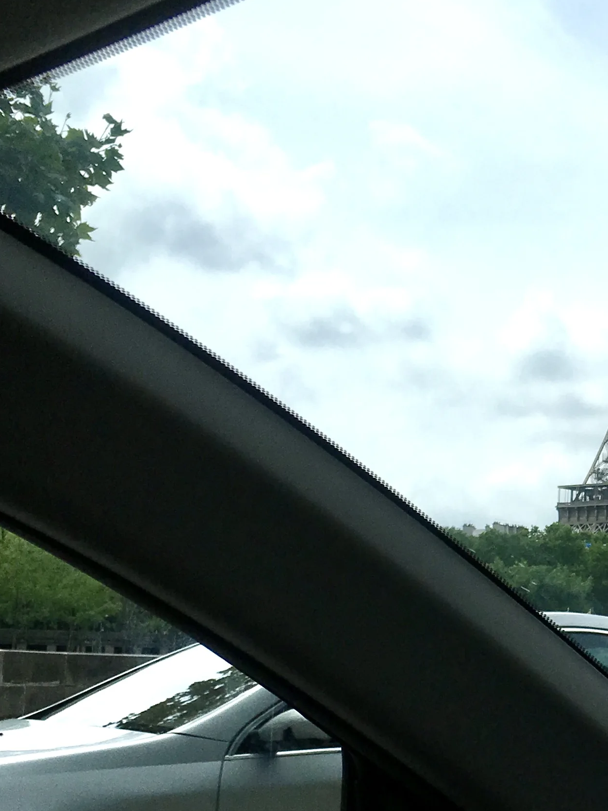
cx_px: 677
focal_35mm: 70
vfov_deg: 27.7
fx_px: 1639
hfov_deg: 20.0
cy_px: 503
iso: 25
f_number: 2.2
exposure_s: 1/2564
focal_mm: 4.15
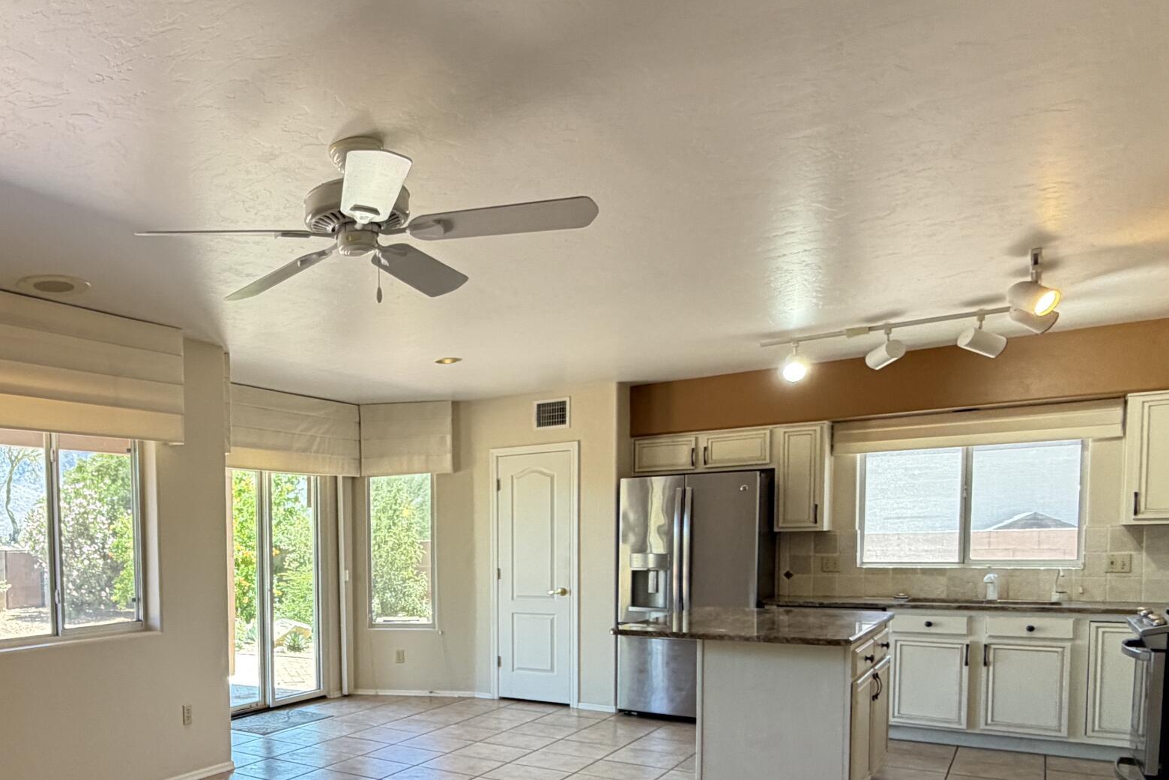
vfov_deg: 44.6
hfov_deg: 60.3
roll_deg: +1.2
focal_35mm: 28
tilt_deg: -4.0
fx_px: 909
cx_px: 238
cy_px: 601
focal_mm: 2.22
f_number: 2.2
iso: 200
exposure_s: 1/60
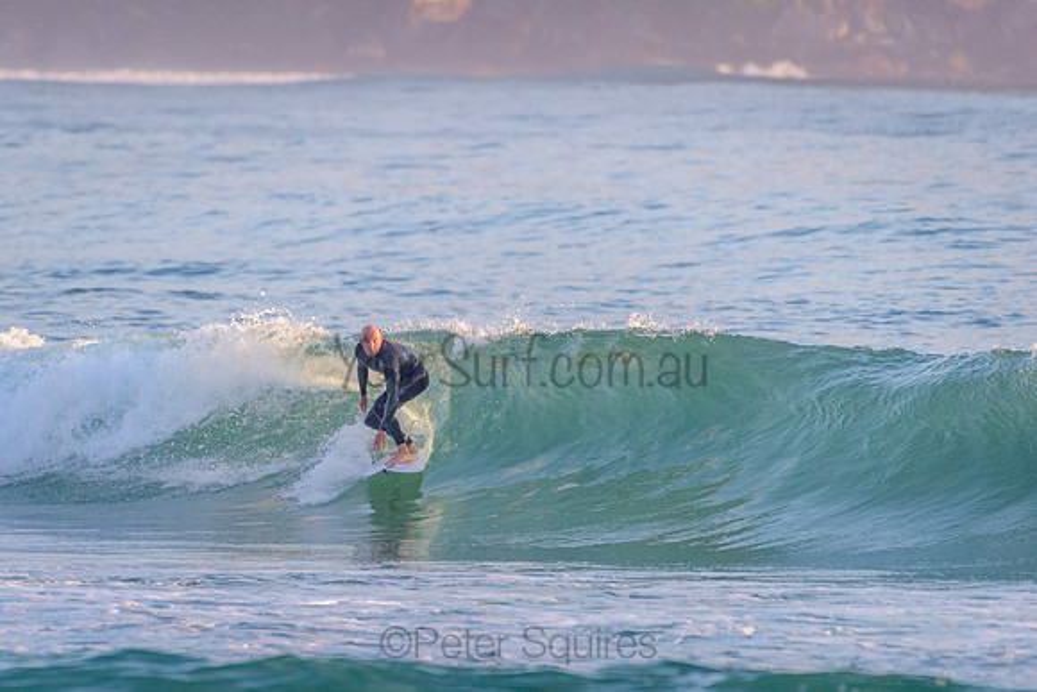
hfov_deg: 3.4
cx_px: 410
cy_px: 415
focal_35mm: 612
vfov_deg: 2.2
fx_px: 17646
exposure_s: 1/1250
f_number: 5.6
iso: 800
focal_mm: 500
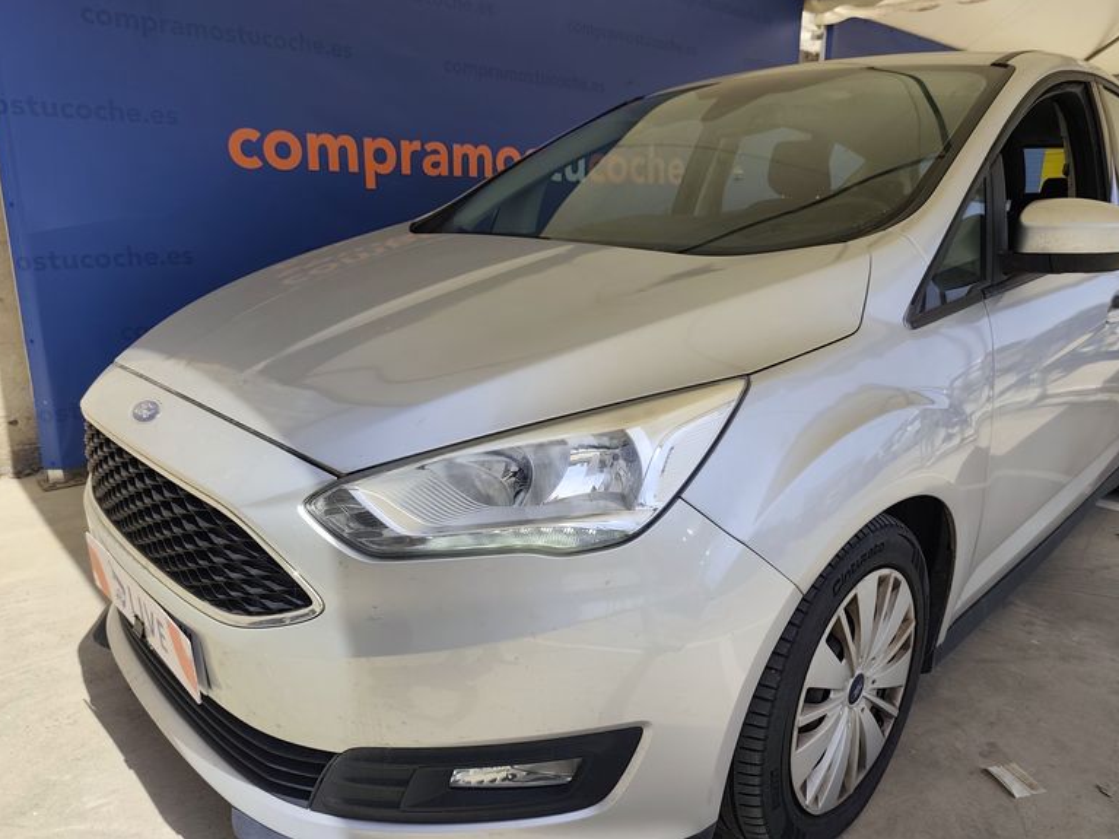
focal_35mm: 24
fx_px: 776
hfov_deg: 71.6
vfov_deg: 56.8
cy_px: 403
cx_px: 570
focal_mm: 6.19
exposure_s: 1/603
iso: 50
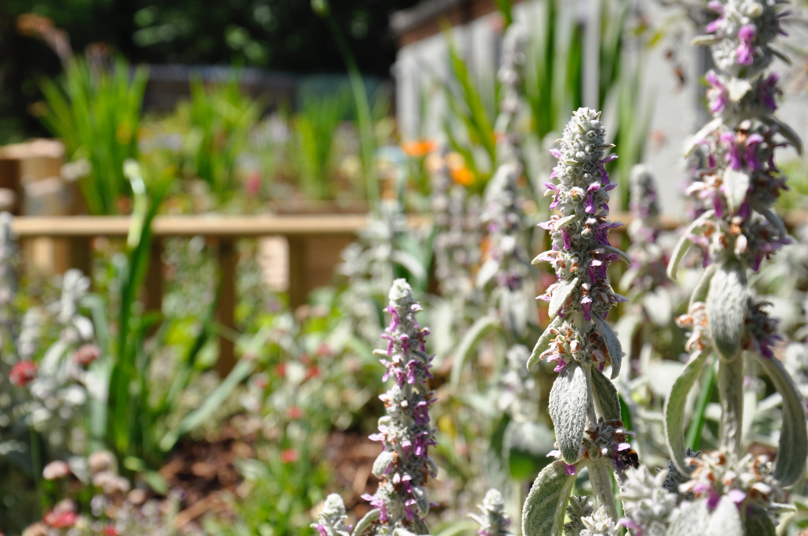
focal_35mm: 87
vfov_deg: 15.7
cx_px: 404
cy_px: 268
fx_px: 1950
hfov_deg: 23.4
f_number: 8
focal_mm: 58
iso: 200
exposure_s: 1/250
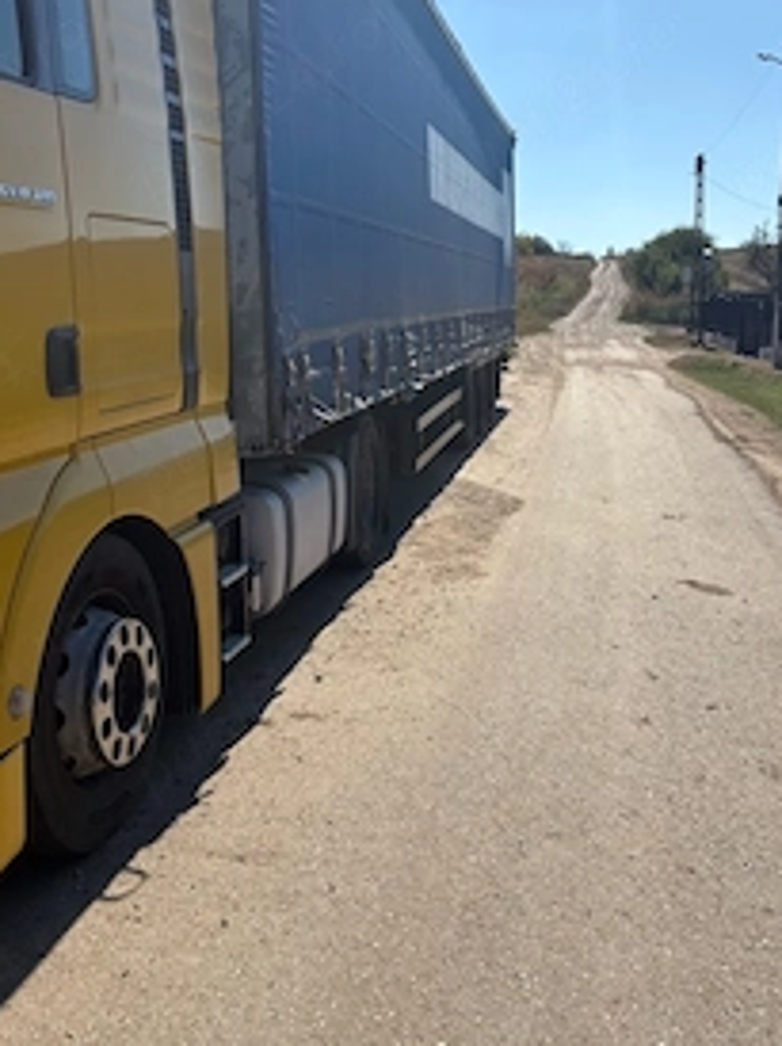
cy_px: 450
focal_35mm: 38
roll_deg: +0.0
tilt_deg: -4.7
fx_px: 1146
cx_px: 336
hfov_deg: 37.6
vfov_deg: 48.9
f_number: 1.6
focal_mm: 5.96
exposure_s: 1/6329
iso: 50
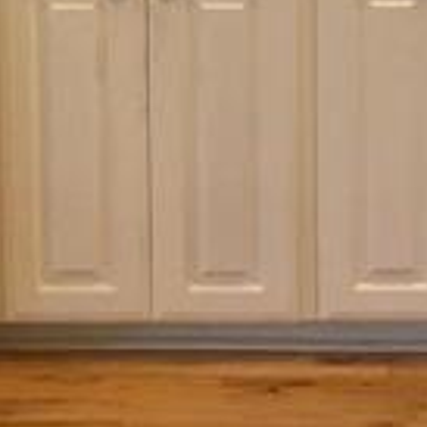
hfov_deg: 9.2
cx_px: 243
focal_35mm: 191
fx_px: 2666
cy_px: -87
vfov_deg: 9.0
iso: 80
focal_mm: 3
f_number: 1.8
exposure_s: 1/60
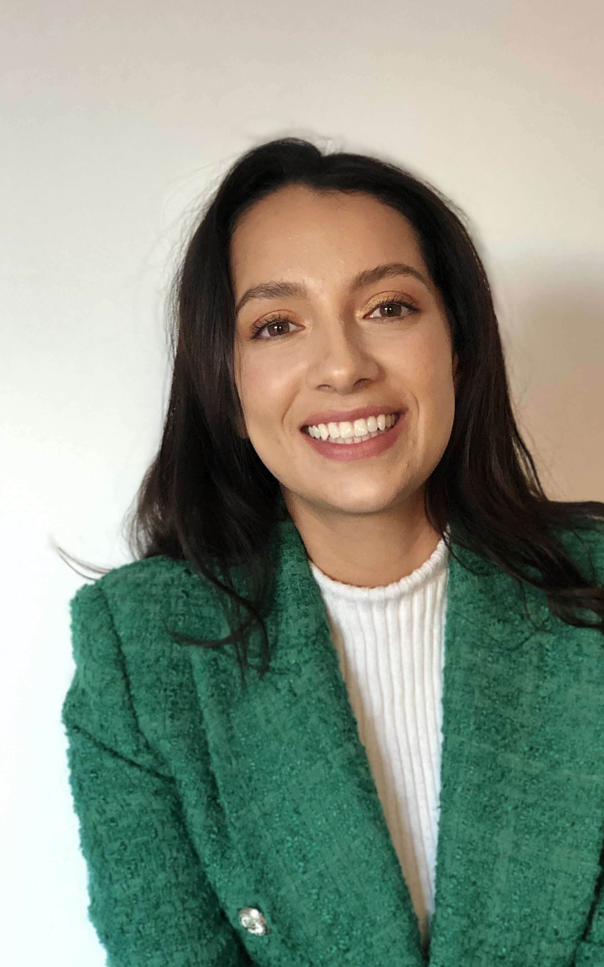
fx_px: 1897
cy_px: 424
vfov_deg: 28.6
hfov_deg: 18.0
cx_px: 406
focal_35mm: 72
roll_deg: -2.2
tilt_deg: -0.4
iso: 160
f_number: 2.4
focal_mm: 6
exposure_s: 1/10
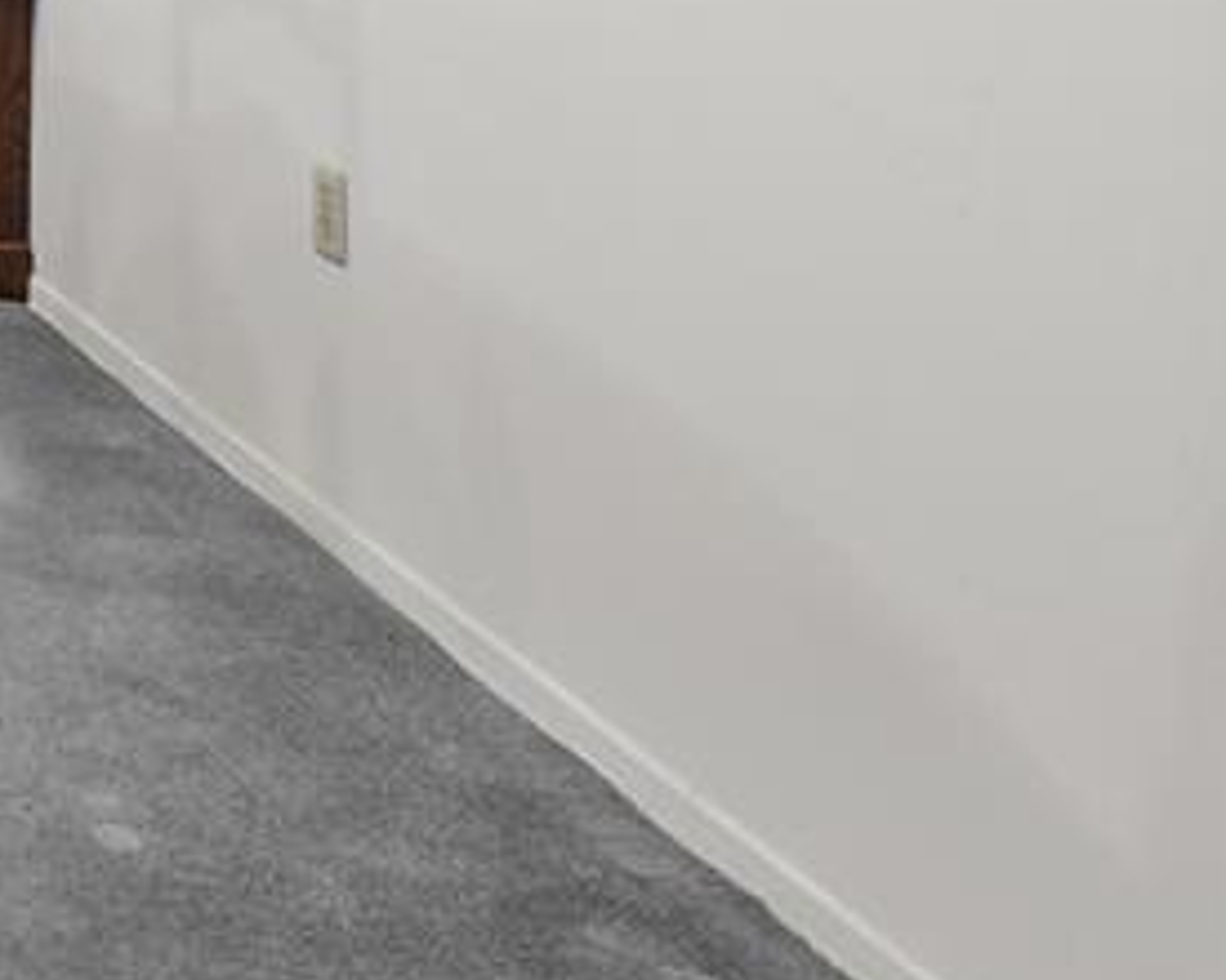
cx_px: -753
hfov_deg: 23.6
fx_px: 2095
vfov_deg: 22.8
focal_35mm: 58
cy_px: -363
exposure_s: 1/1.25
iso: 250
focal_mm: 16.5
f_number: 8
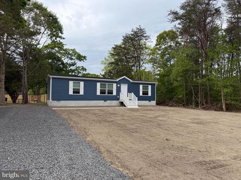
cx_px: 120
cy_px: 90
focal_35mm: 24
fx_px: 167
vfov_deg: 56.8
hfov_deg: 71.6
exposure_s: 1/3759
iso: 100
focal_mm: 6.76
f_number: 1.78
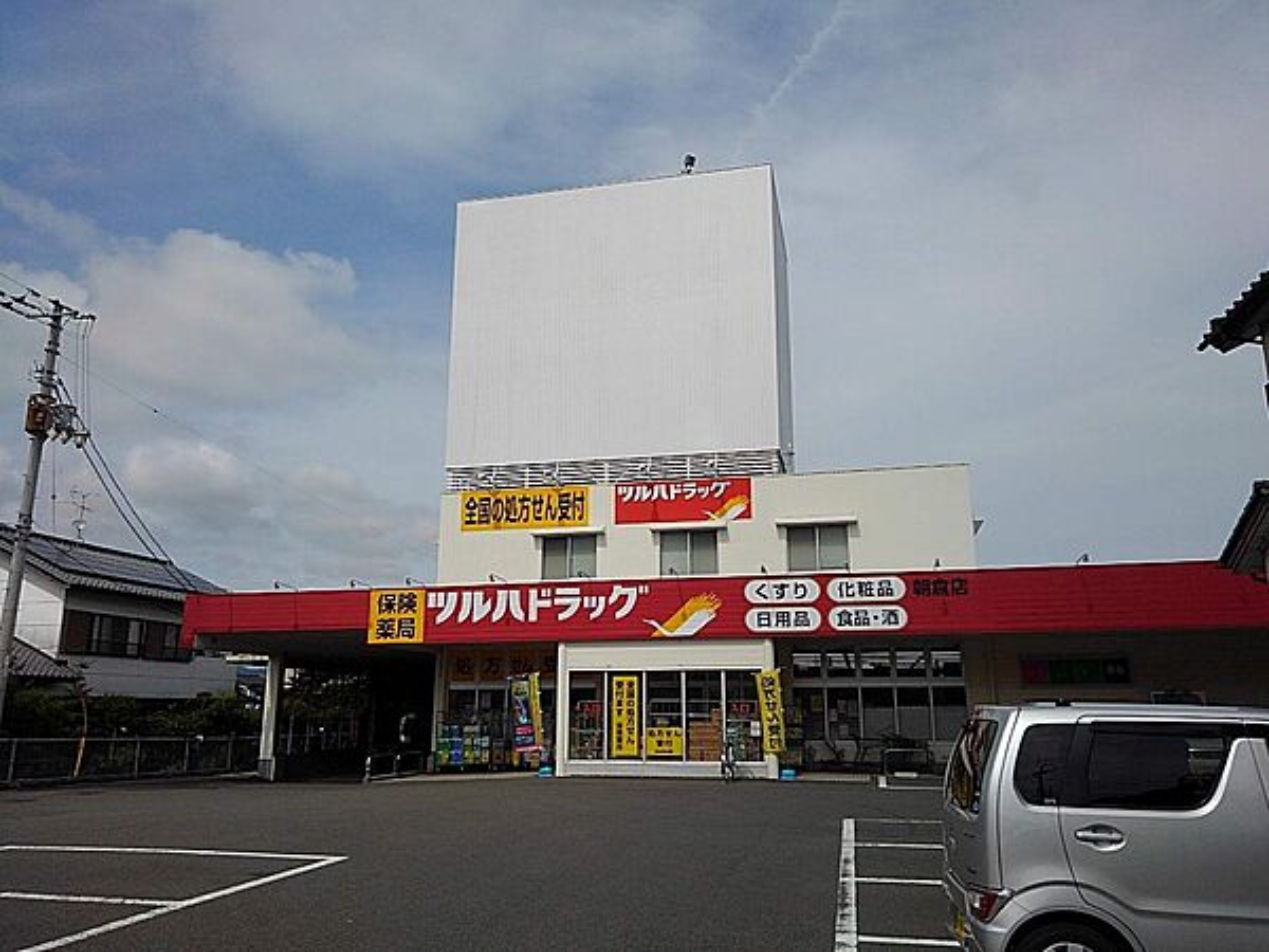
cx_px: 634
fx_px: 916
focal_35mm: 25
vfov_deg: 54.9
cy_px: 476
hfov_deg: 69.4
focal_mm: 3.46
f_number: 2.2
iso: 50
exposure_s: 1/2500
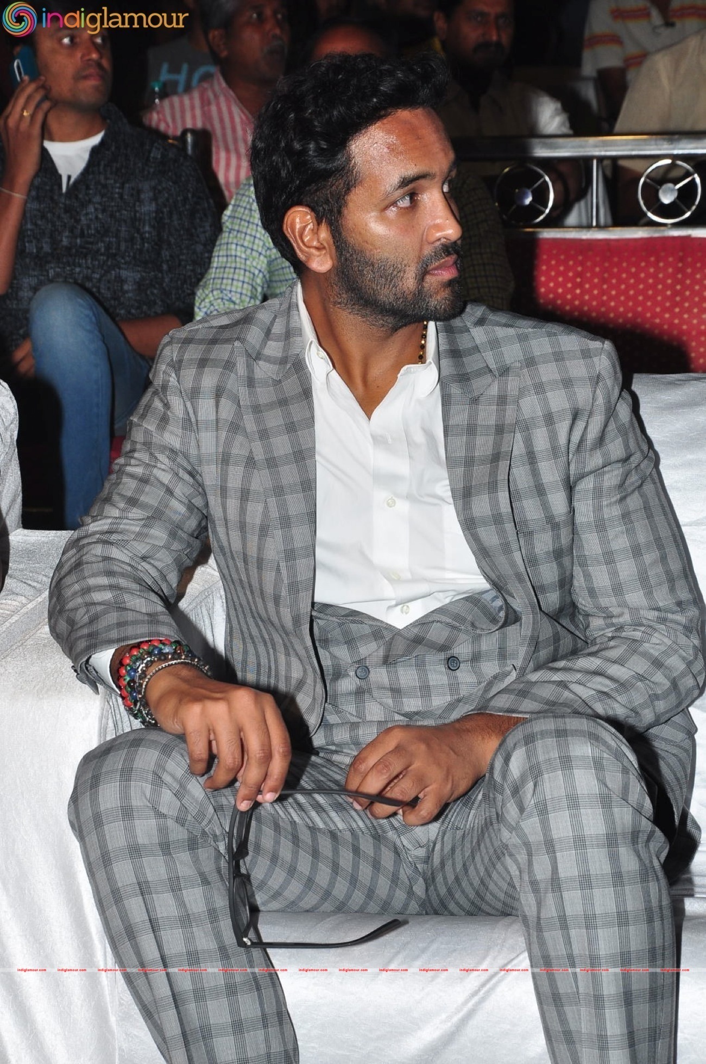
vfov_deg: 18.2
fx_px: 3320
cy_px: 532
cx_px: 353
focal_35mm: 112
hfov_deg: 12.1
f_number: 11
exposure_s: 1/125
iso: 400
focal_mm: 75
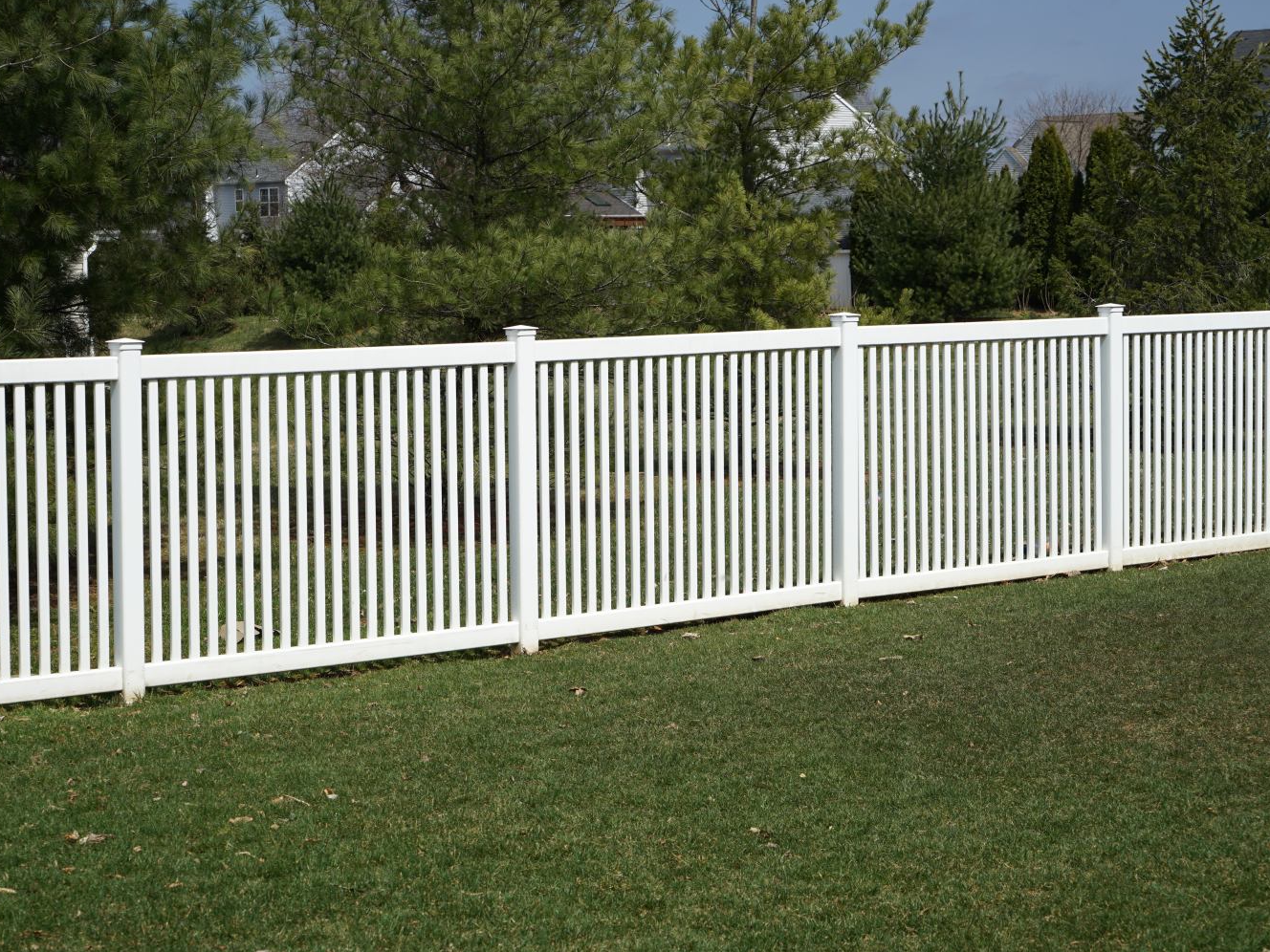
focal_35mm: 76
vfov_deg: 19.4
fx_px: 2788
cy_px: 475
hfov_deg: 25.7
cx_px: 645
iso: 100
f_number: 11
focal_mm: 70
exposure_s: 1/250
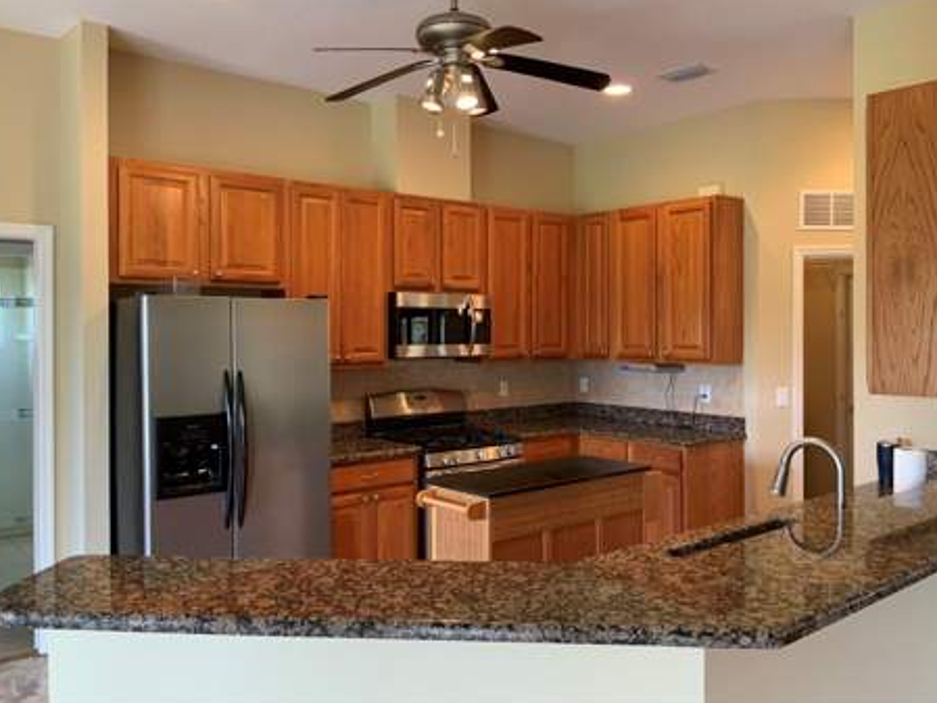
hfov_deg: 58.3
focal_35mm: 31
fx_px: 839
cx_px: 478
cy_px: 334
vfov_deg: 45.4
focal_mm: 3
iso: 125
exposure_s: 1/60
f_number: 1.8
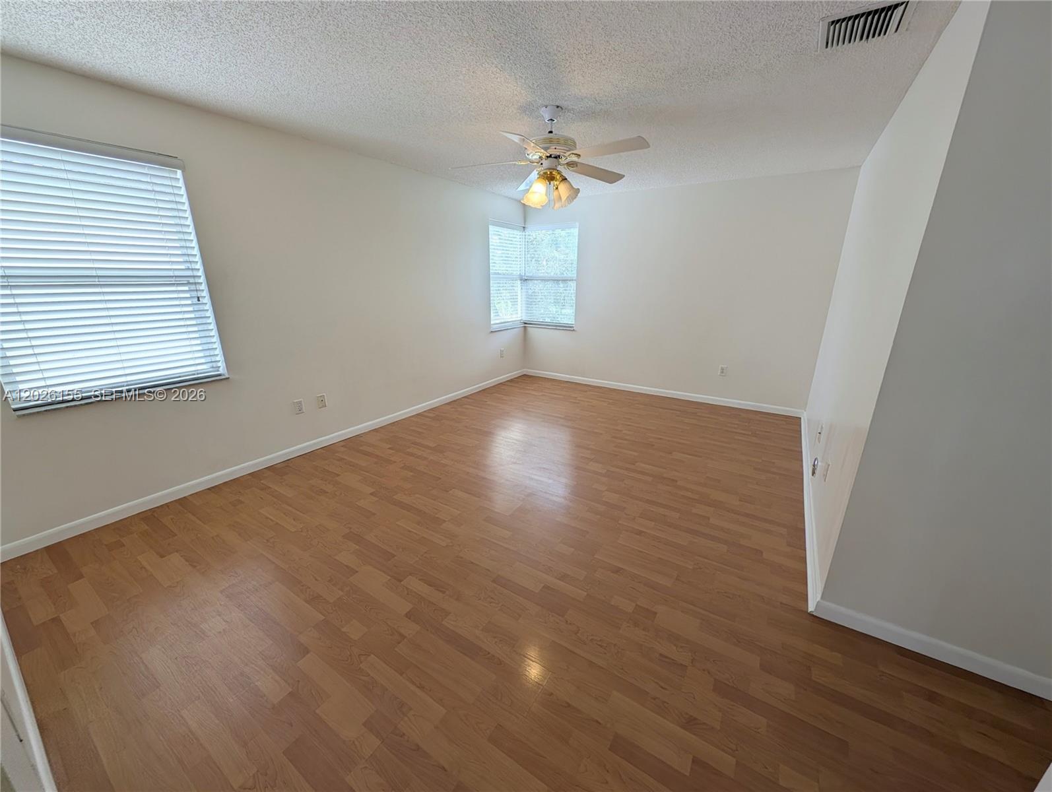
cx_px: 526
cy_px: 396
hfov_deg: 110.5
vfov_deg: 94.6
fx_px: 365
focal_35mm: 12
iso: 38
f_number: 1.95
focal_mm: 2.23
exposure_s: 1/263
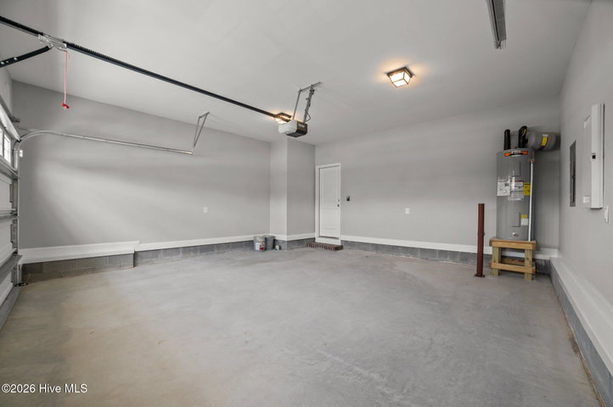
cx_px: 306
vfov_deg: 81.1
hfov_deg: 104.3
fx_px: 238
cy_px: 204
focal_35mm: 14
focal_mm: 14
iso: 250
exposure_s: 1/13
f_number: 8
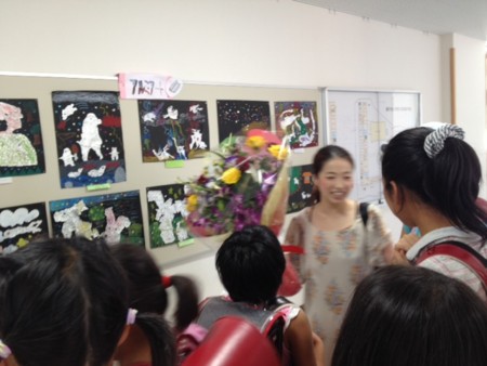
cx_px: 244
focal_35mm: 35
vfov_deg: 40.7
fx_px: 493
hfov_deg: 52.6
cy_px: 183
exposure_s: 1/24
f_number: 2.4
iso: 80
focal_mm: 4.28
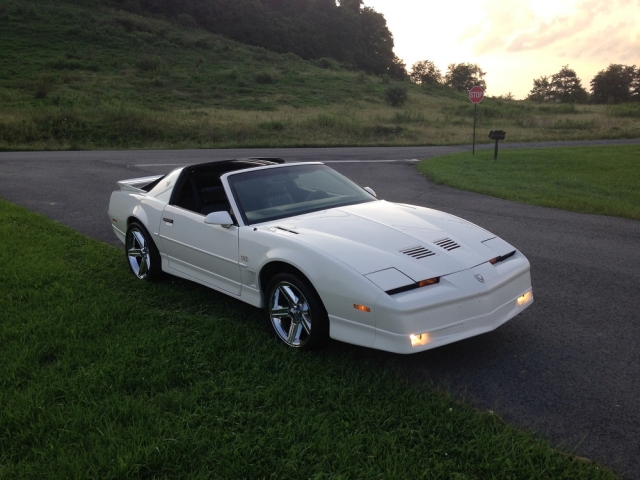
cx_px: 320
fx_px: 610
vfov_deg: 42.9
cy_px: 240
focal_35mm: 33
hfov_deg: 55.4
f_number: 2.4
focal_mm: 4.12
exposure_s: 1/371
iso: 50
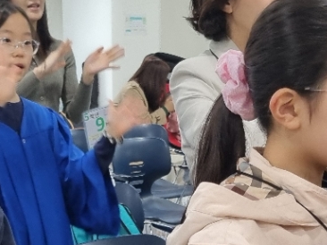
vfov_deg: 15.7
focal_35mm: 91
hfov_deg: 21.5
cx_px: 213
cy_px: 281
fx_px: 859
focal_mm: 5.4
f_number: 1.8
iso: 200
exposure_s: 1/60
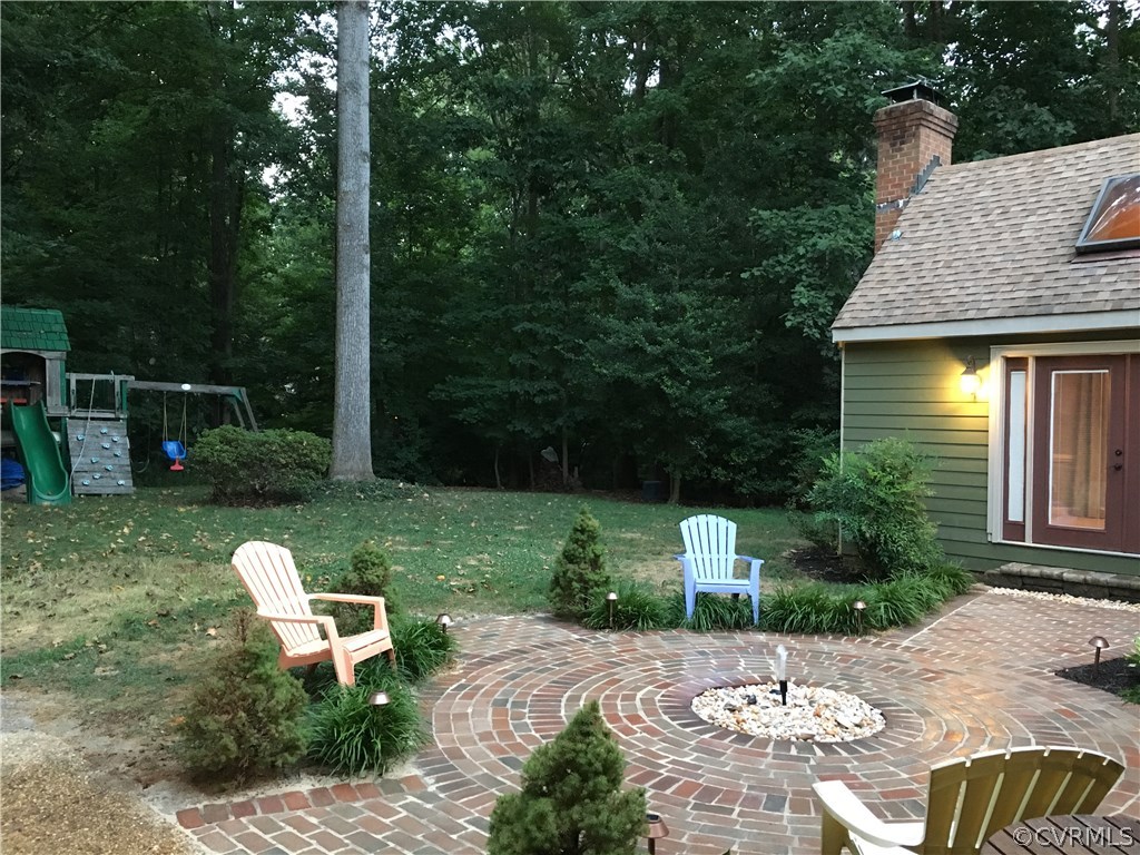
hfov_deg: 61.7
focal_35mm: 29
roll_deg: -0.7
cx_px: 570
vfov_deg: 48.2
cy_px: 428
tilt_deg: +0.0
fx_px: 955
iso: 250
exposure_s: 1/15
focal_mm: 4.15
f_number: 2.2
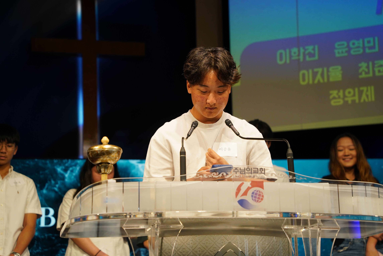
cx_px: 192
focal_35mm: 88
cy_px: 128
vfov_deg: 15.5
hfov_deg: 23.1
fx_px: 936
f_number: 4.5
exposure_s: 1/320
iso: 1600
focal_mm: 88
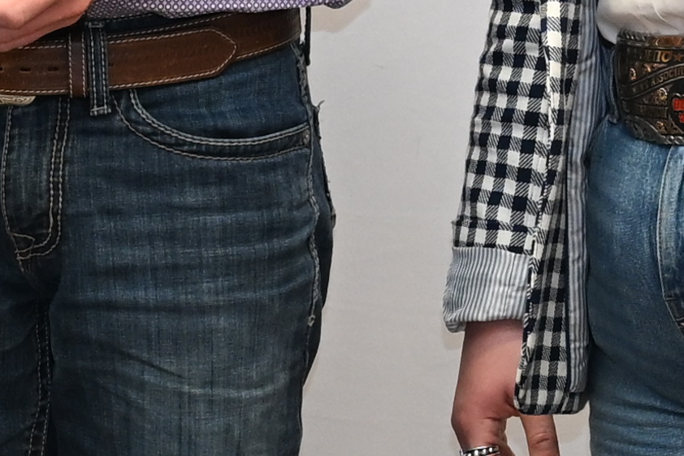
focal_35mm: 273
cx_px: -886
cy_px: 264
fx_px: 5186
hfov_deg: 7.1
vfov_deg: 5.0
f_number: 4
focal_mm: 38
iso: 1000
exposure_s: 1/60
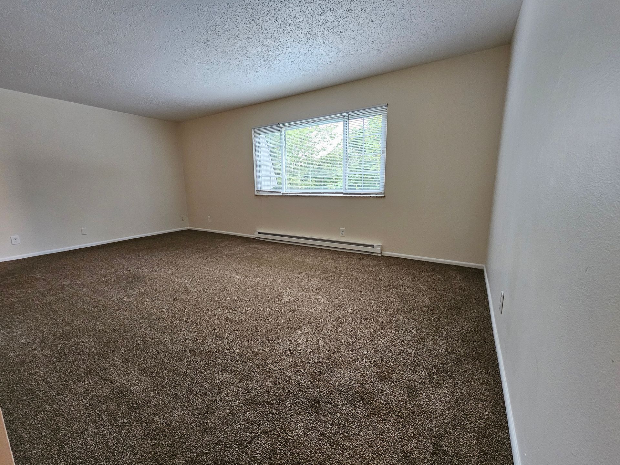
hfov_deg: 106.2
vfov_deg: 89.9
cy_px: 232
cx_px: 310
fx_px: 233
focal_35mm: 13
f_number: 2.2
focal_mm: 2.2
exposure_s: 1/40
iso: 320
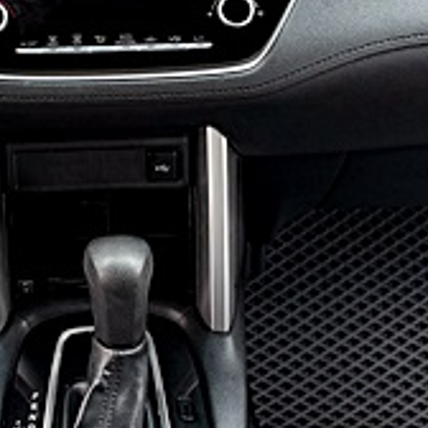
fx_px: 1413
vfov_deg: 16.9
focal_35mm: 101
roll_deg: +1.4
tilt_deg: -23.8
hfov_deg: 17.1
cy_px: 10
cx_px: 107
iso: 80
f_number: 1.78
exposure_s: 1/263
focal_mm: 6.76
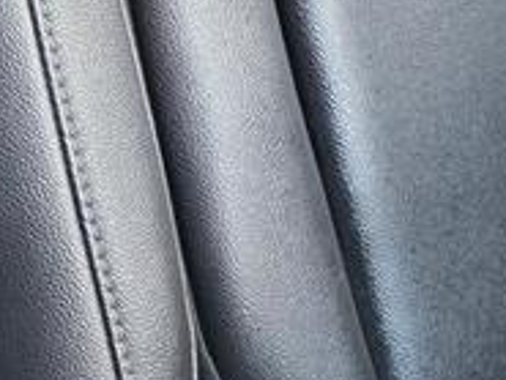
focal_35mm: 159
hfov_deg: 11.7
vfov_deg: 9.1
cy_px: -194
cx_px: -306
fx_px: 2326
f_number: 1.7
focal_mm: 6.3
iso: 320
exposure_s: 1/120
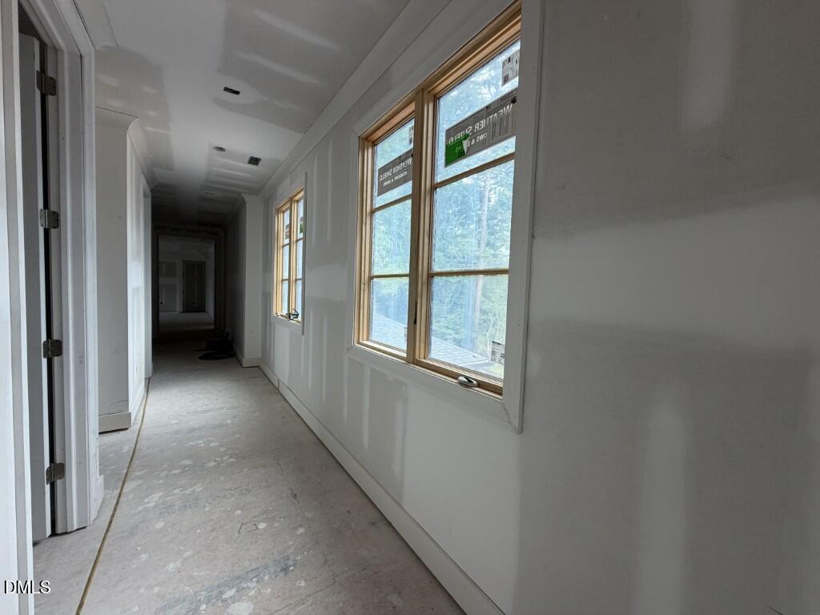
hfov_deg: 102.1
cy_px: 308
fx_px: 332
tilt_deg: -4.8
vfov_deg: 85.7
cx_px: 410
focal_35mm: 14
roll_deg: -3.3
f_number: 2.2
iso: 80
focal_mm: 2.22
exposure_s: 1/121
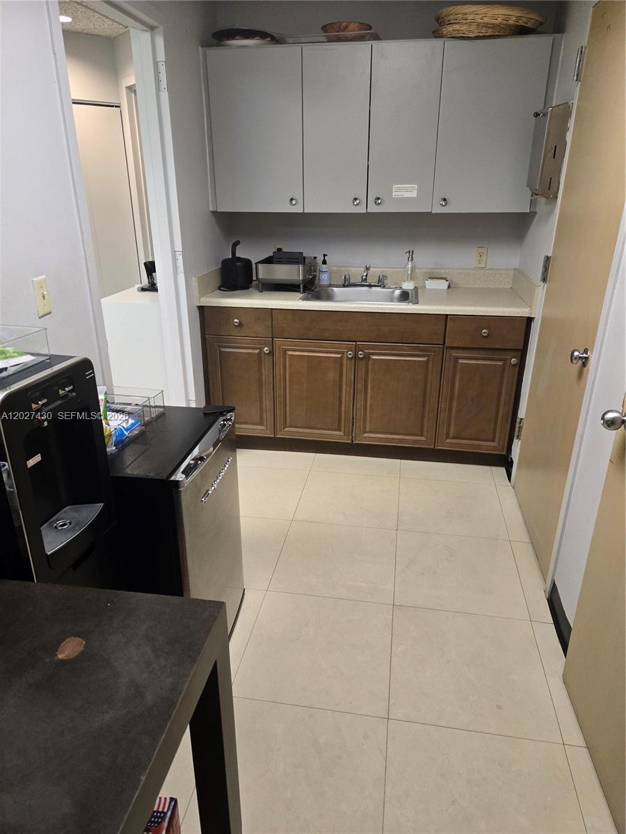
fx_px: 555
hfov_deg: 58.9
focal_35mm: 23
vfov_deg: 73.9
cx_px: 313
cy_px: 417
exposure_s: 1/120
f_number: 1.8
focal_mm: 5.4
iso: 500
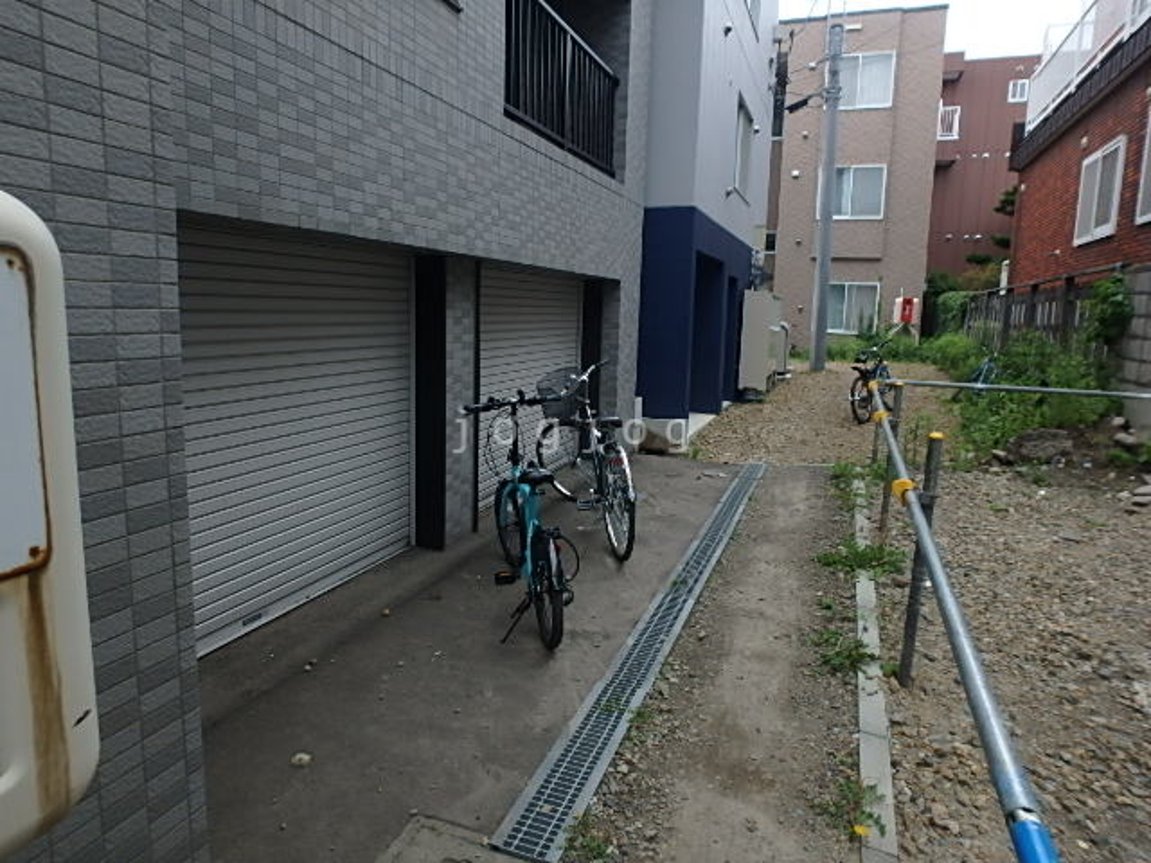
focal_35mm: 21
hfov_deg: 79.0
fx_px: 698
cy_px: 432
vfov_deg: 63.4
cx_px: 576
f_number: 3.5
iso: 125
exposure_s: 1/500
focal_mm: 3.7
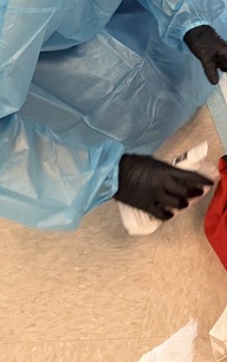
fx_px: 839
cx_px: 413
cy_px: -63
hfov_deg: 13.7
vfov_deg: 22.6
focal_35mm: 85
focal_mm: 6.76
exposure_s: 1/120
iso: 200
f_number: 1.78
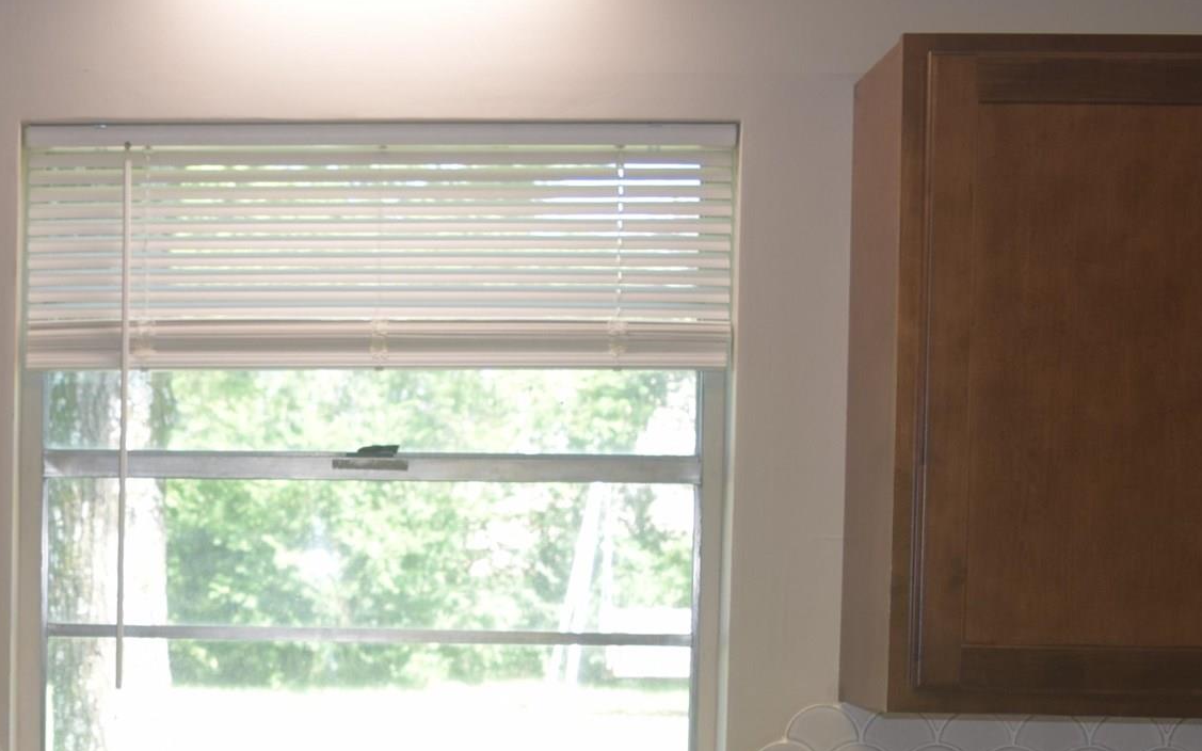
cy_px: 747
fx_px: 2457
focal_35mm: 75
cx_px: 31
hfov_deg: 26.2
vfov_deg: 17.0
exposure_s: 1/60
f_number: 3.5
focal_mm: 18
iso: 200
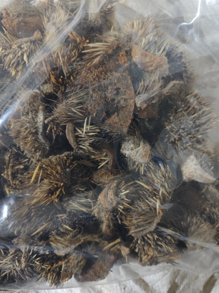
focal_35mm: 24
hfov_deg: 56.8
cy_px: 146
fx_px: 202
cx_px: 110
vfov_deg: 71.6
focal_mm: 5.84
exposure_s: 1/33.3
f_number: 1.6
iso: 800
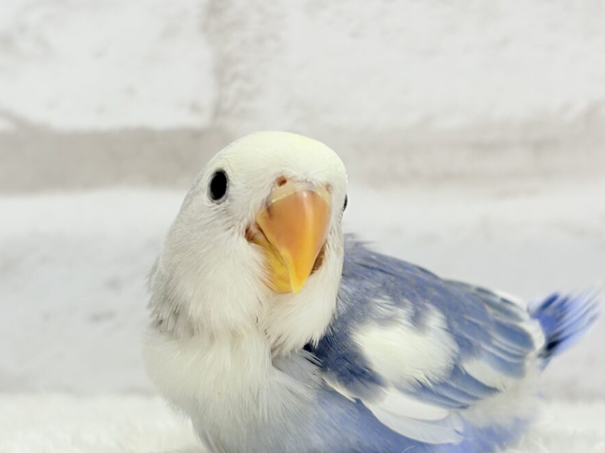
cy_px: 292
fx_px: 1241
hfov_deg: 27.4
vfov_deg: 20.7
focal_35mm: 71
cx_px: 285
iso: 32
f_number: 1.6
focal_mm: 5.96
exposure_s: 1/50
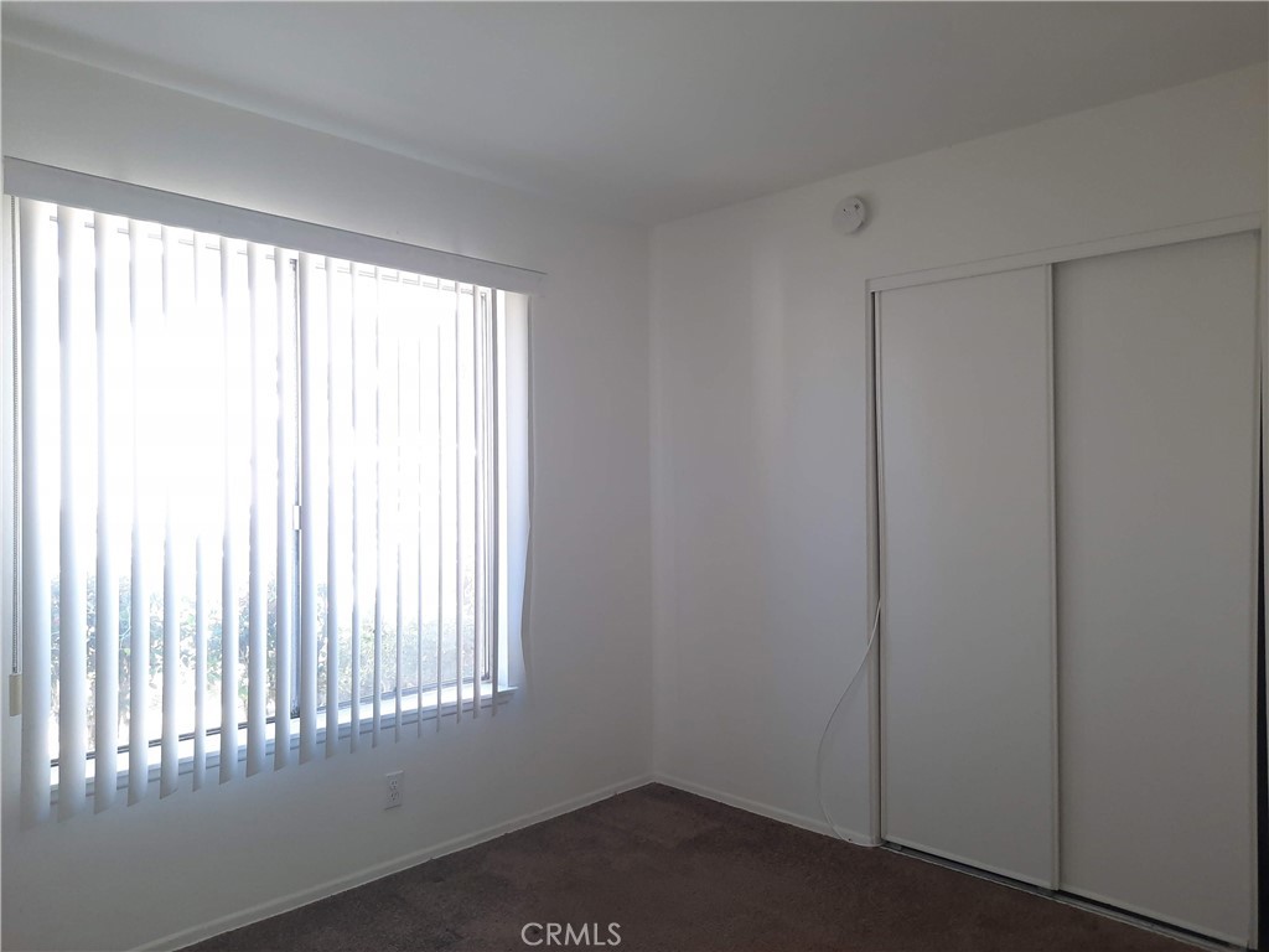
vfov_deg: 54.9
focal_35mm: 25
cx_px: 634
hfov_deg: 69.4
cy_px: 476
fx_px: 916
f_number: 2
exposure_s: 1/60
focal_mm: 4.6
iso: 250
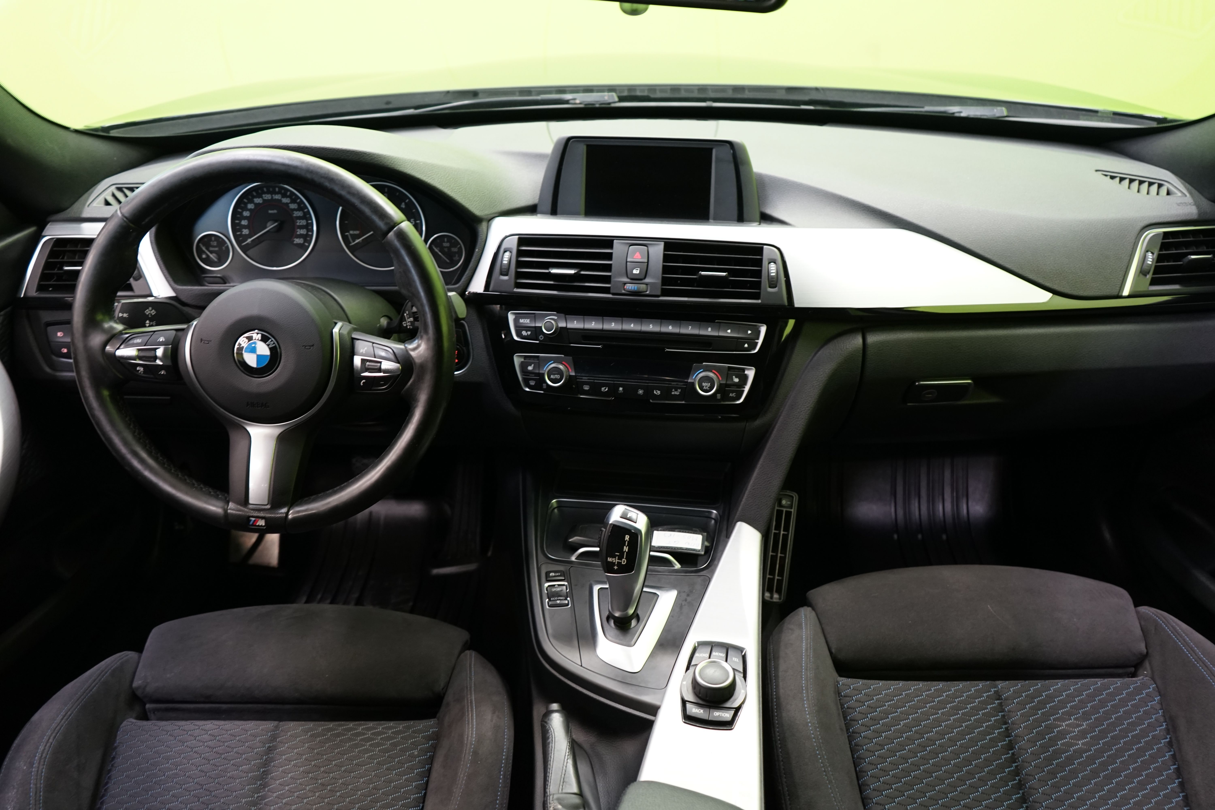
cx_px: 608
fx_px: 1012
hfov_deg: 61.9
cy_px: 405
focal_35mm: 30
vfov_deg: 43.6
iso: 1250
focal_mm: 30
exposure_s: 1/15
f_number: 4
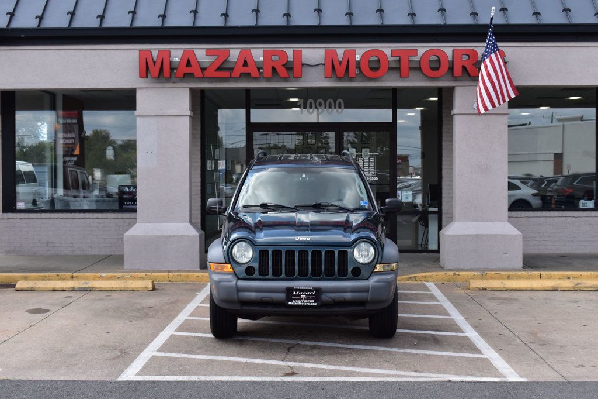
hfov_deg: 38.9
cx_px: 299
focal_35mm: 51
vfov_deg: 26.5
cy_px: 200
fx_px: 847
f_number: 10
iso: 400
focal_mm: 34
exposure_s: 1/320
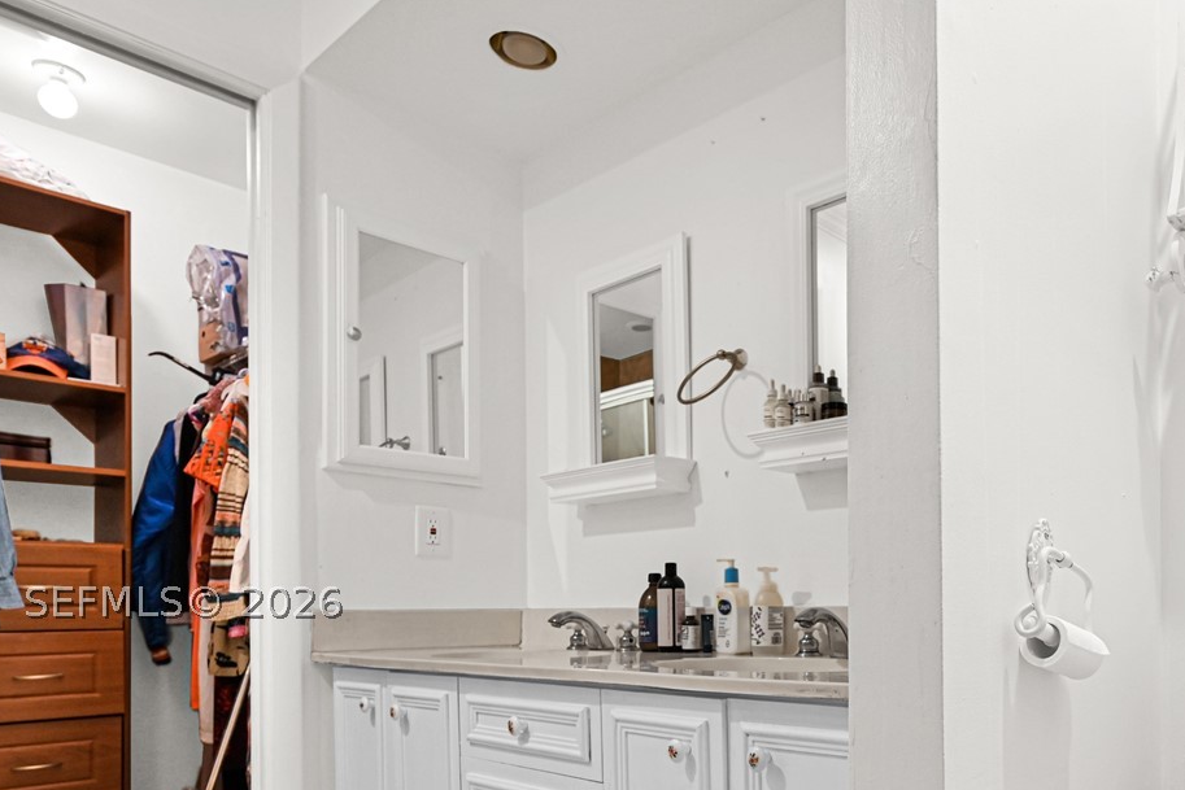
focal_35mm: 26
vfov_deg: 47.6
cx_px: 851
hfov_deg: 66.2
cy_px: 600
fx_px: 856
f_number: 4
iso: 220
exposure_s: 1/15
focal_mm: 14
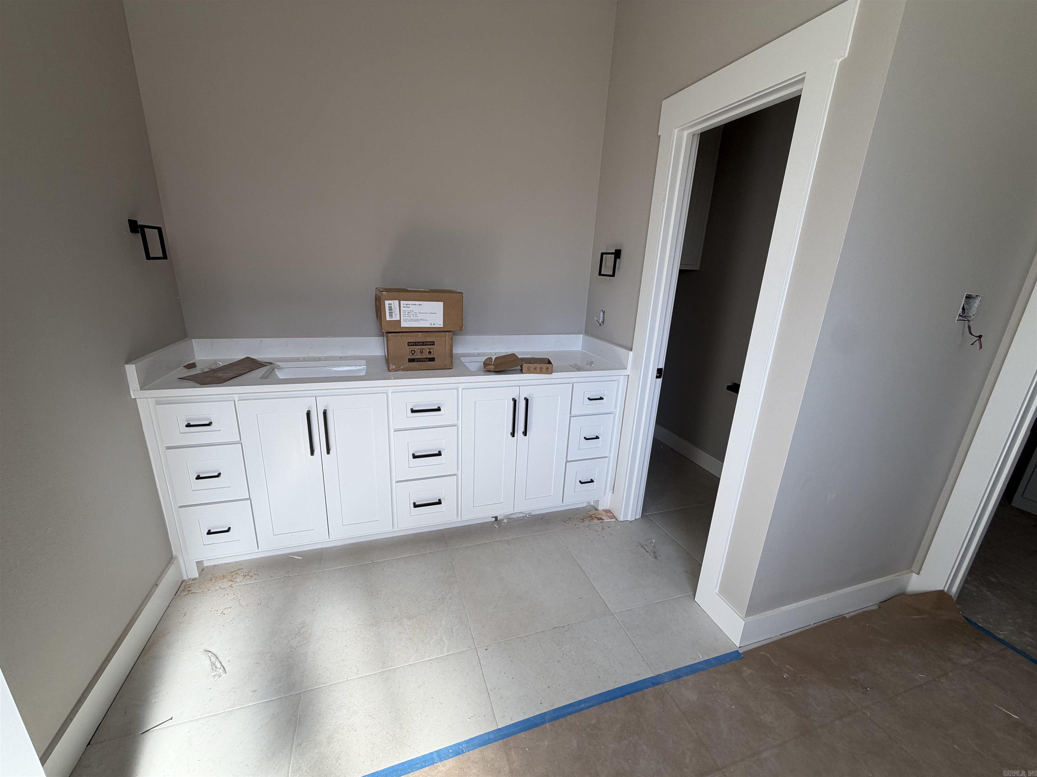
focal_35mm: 14
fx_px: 419
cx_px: 518
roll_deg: -2.3
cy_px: 388
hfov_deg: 102.1
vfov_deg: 85.7
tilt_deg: -16.6
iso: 64
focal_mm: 2.22
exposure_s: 1/121
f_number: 2.2
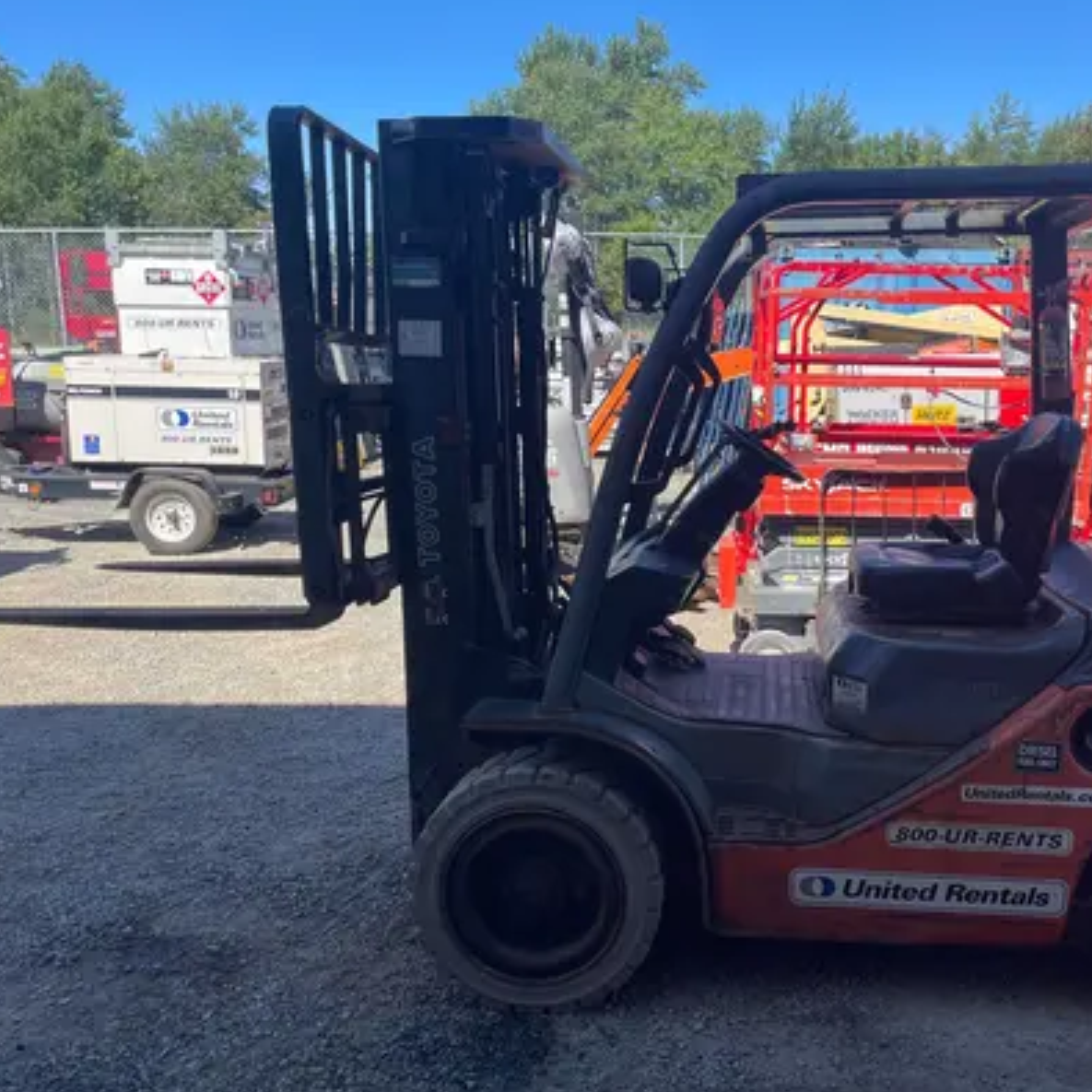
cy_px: 549
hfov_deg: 50.3
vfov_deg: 51.1
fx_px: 1142
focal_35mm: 32
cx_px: 722
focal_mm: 4.2
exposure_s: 1/1473
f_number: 1.6
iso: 32
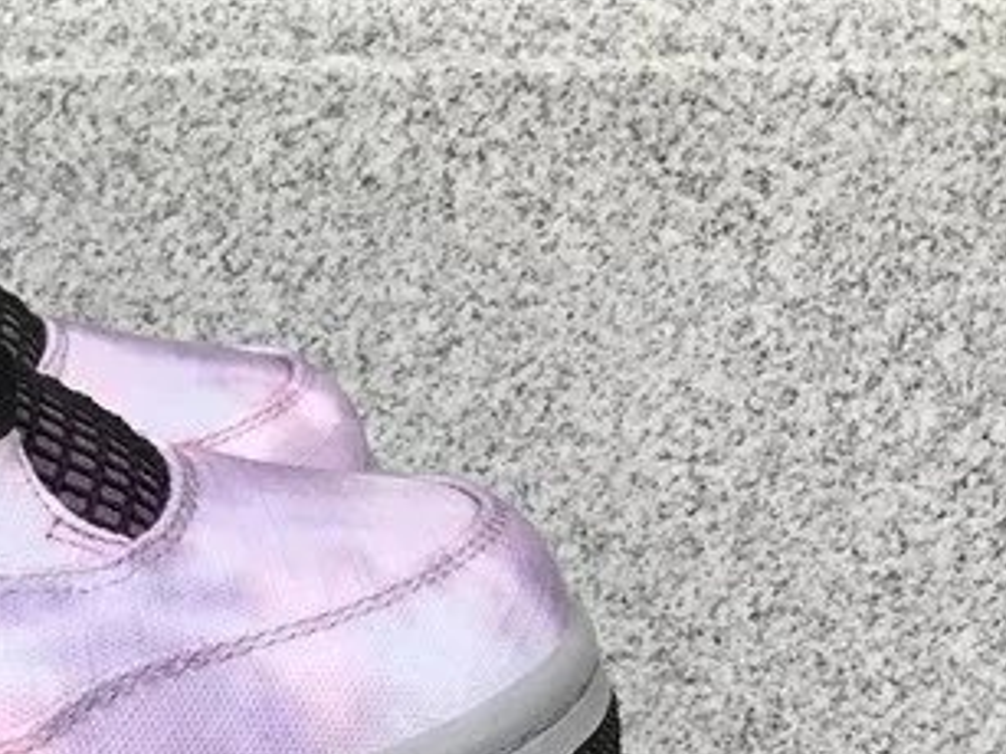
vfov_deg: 15.9
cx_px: -439
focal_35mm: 91
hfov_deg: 19.2
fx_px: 2644
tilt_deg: -17.6
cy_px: 739
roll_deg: +0.7
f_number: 2.4
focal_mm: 3.3
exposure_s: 1/106
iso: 25
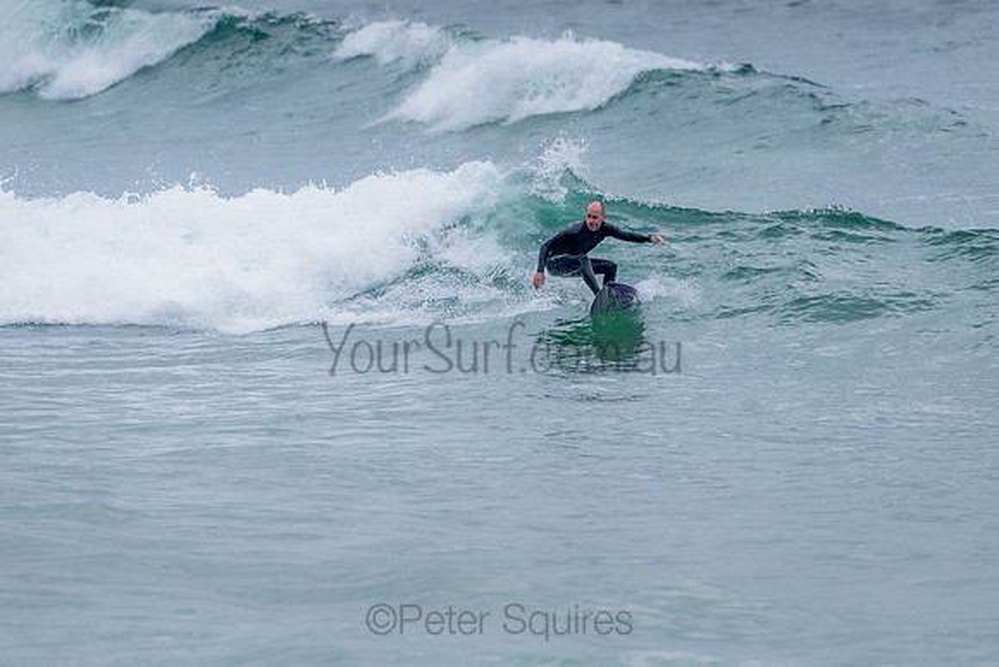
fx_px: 17015
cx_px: 603
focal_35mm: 613
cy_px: 258
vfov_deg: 2.2
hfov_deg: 3.4
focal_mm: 500
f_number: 5.6
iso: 640
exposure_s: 1/2000
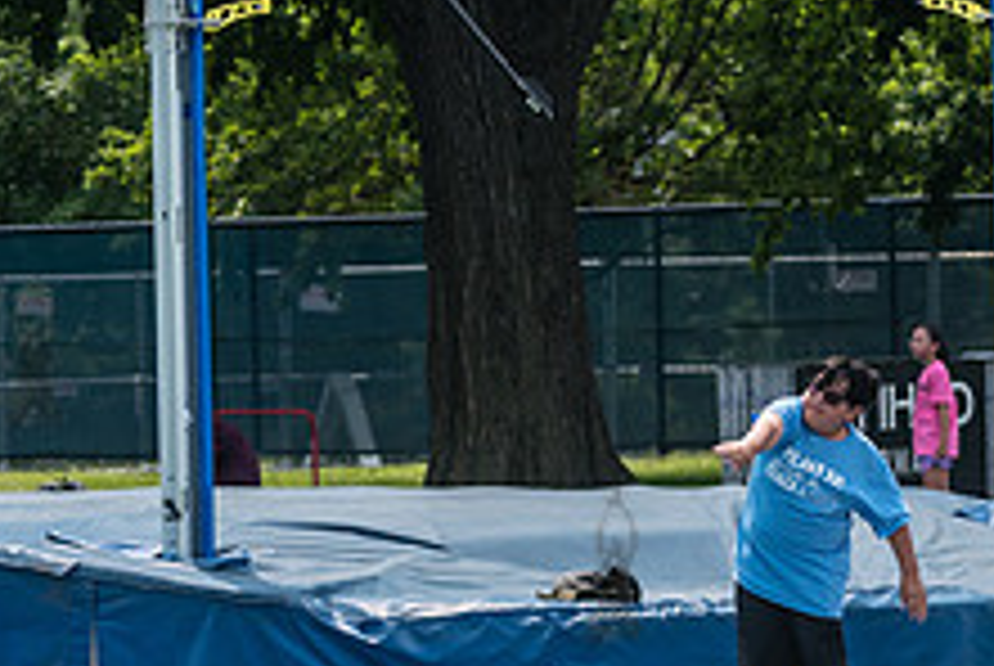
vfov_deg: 3.4
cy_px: 565
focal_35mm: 406
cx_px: 612
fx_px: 11225
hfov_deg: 5.1
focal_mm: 155
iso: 160
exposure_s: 1/1000
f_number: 5
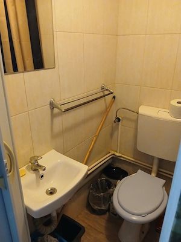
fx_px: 181
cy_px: 121
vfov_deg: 67.3
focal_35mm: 26
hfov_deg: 53.1
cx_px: 90
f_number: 1.8
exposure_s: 1/25
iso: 400
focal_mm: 3.98
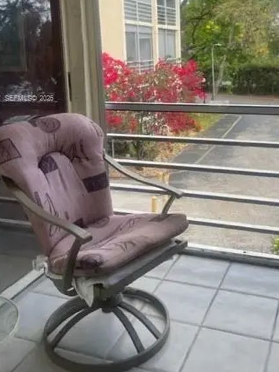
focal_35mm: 39
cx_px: 176
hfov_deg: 36.6
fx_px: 419
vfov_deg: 46.3
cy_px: 98
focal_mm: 5.7
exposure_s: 1/407
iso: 50
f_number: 1.5
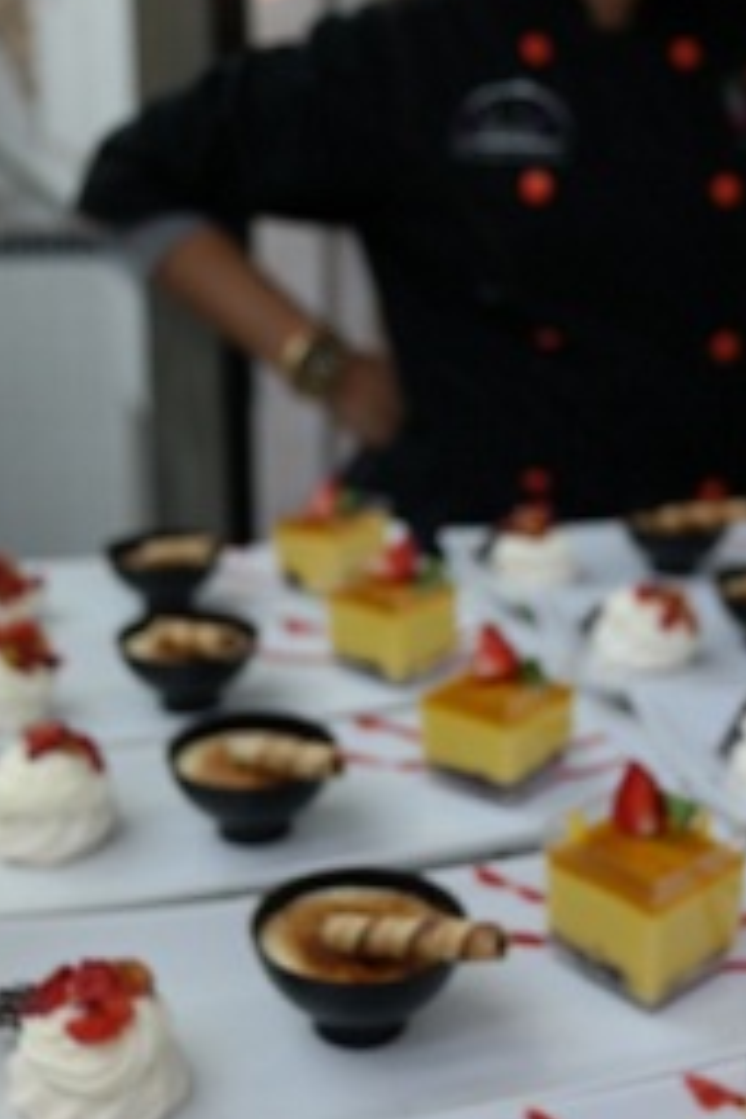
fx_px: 1461
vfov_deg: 41.9
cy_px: 535
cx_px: 426
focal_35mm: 47
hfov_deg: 28.6
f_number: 3.5
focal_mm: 20
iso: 400
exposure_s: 1/40
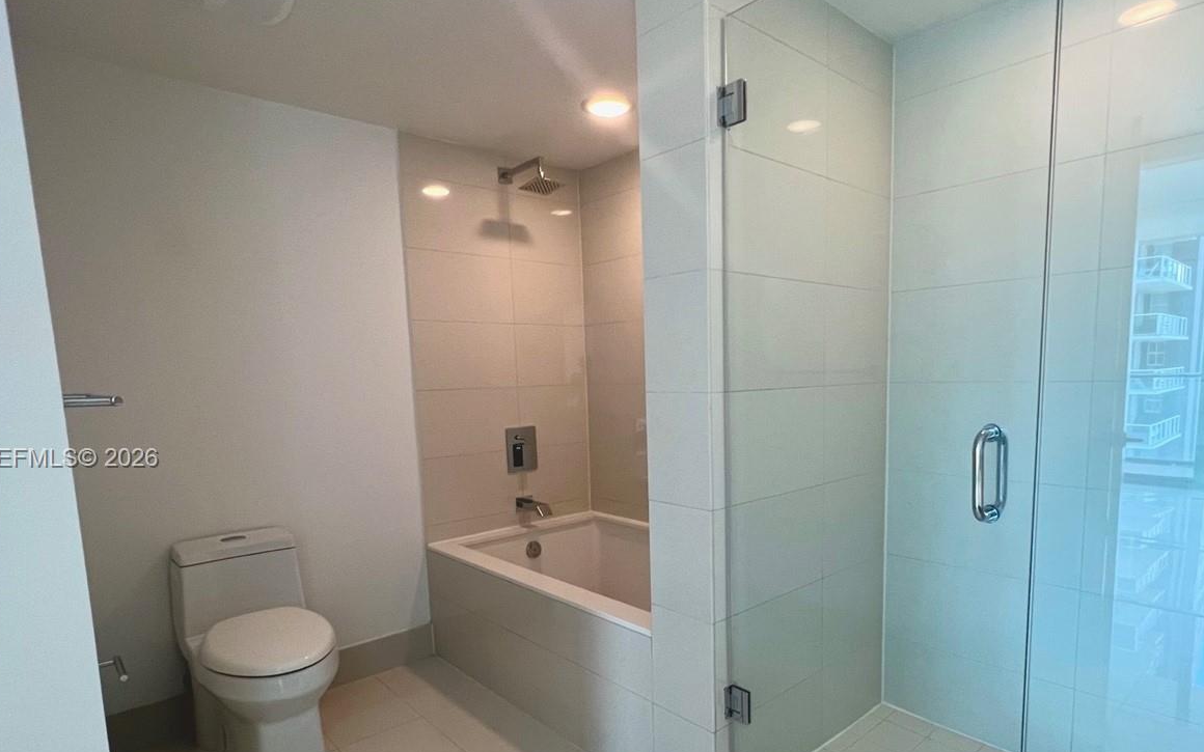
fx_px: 623
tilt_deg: -7.9
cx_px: 665
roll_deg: +1.2
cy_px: 459
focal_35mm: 19
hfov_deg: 87.7
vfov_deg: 61.6
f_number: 1.8
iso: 160
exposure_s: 1/120
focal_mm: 1.57
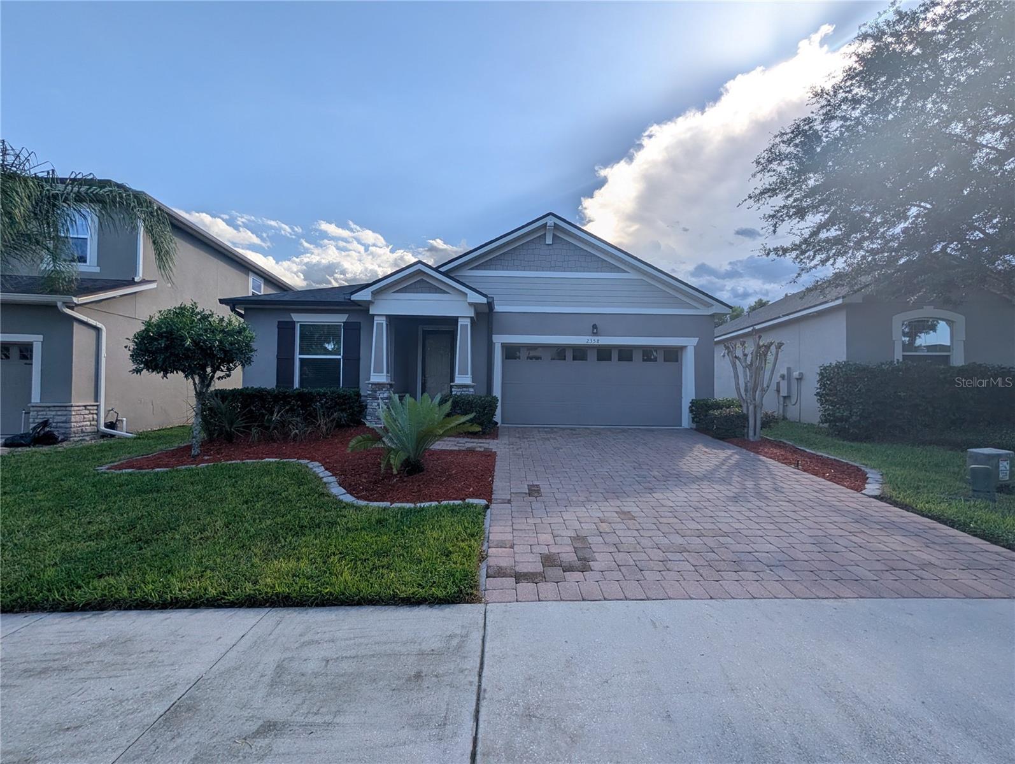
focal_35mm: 12
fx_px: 352
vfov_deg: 94.6
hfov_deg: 110.5
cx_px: 508
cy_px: 382
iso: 41
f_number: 1.7
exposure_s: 1/2252
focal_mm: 2.02
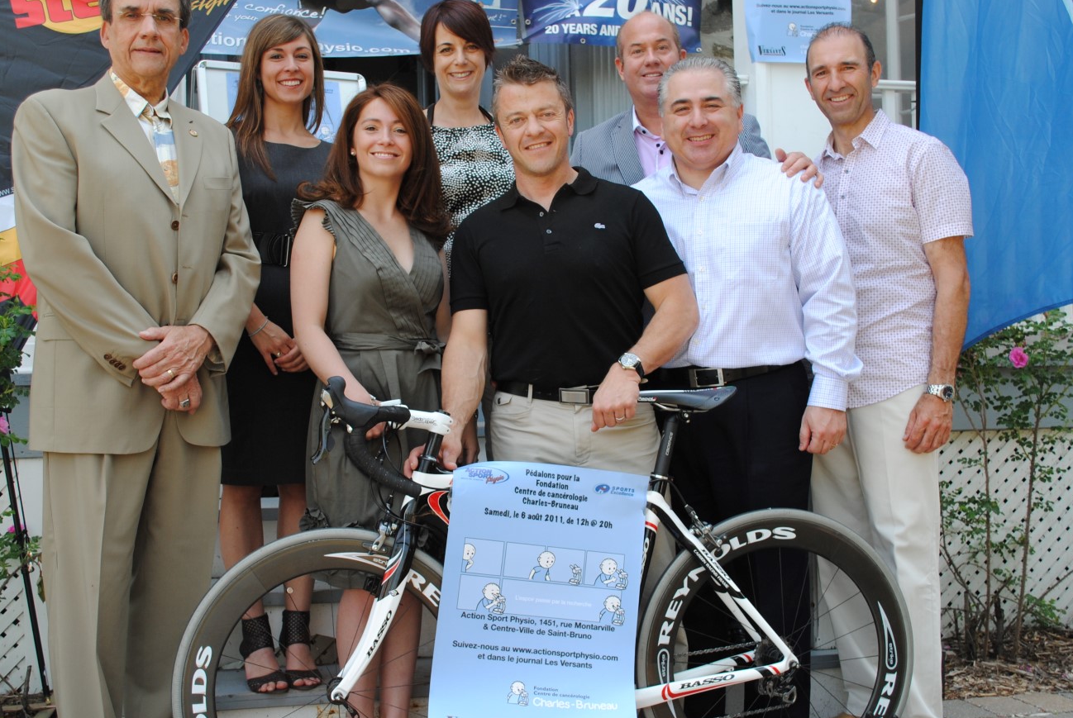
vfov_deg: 32.7
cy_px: 365
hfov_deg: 47.3
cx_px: 508
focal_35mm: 41
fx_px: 1224
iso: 160
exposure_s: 1/125
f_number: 5.6
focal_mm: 22
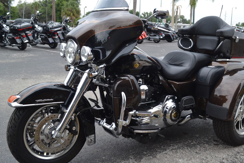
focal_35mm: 40
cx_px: 139
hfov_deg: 48.3
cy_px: 80
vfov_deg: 33.4
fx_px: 271
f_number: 5.6
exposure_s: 1/125
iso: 160
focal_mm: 22
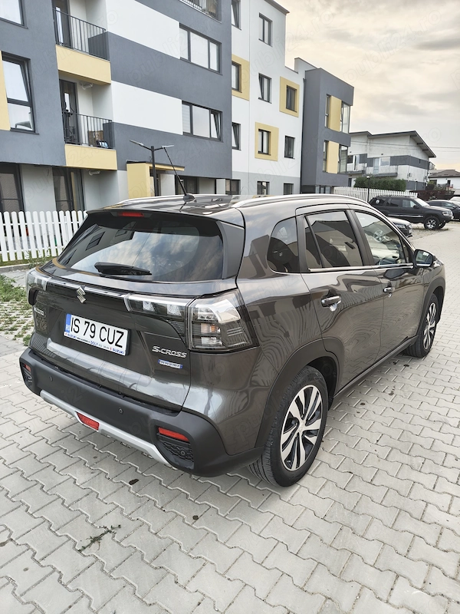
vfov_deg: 71.6
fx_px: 425
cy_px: 307
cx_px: 230
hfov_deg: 56.8
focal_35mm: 24
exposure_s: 1/50
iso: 265
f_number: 1.88
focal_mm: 5.56
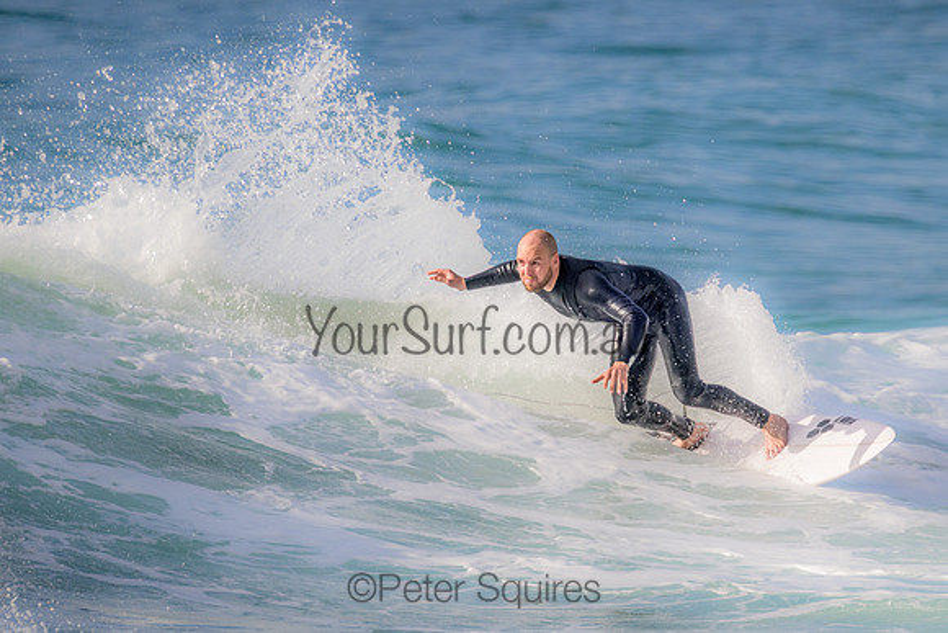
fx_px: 24166
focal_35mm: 918
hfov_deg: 2.2
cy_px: 309
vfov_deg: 1.5
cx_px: 621
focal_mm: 700
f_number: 11
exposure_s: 1/1600
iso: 900
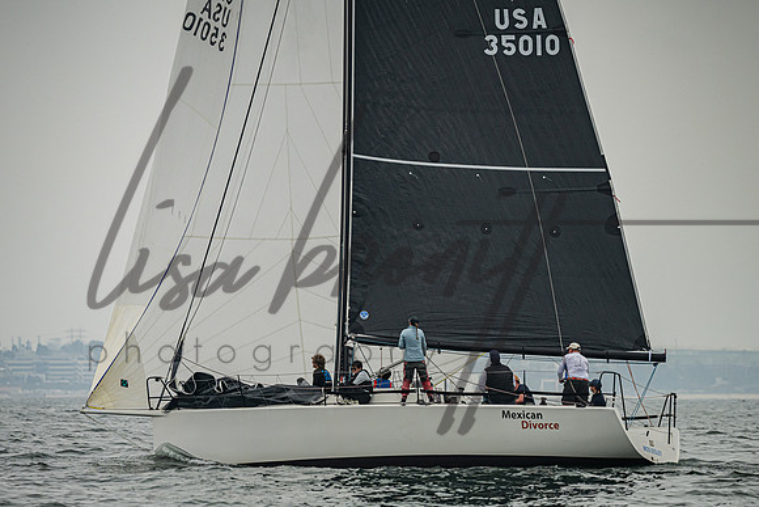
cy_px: 330
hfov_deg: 5.9
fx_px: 7331
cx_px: 380
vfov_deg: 4.0
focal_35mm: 348
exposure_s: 1/4000
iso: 320
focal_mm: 260
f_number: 5
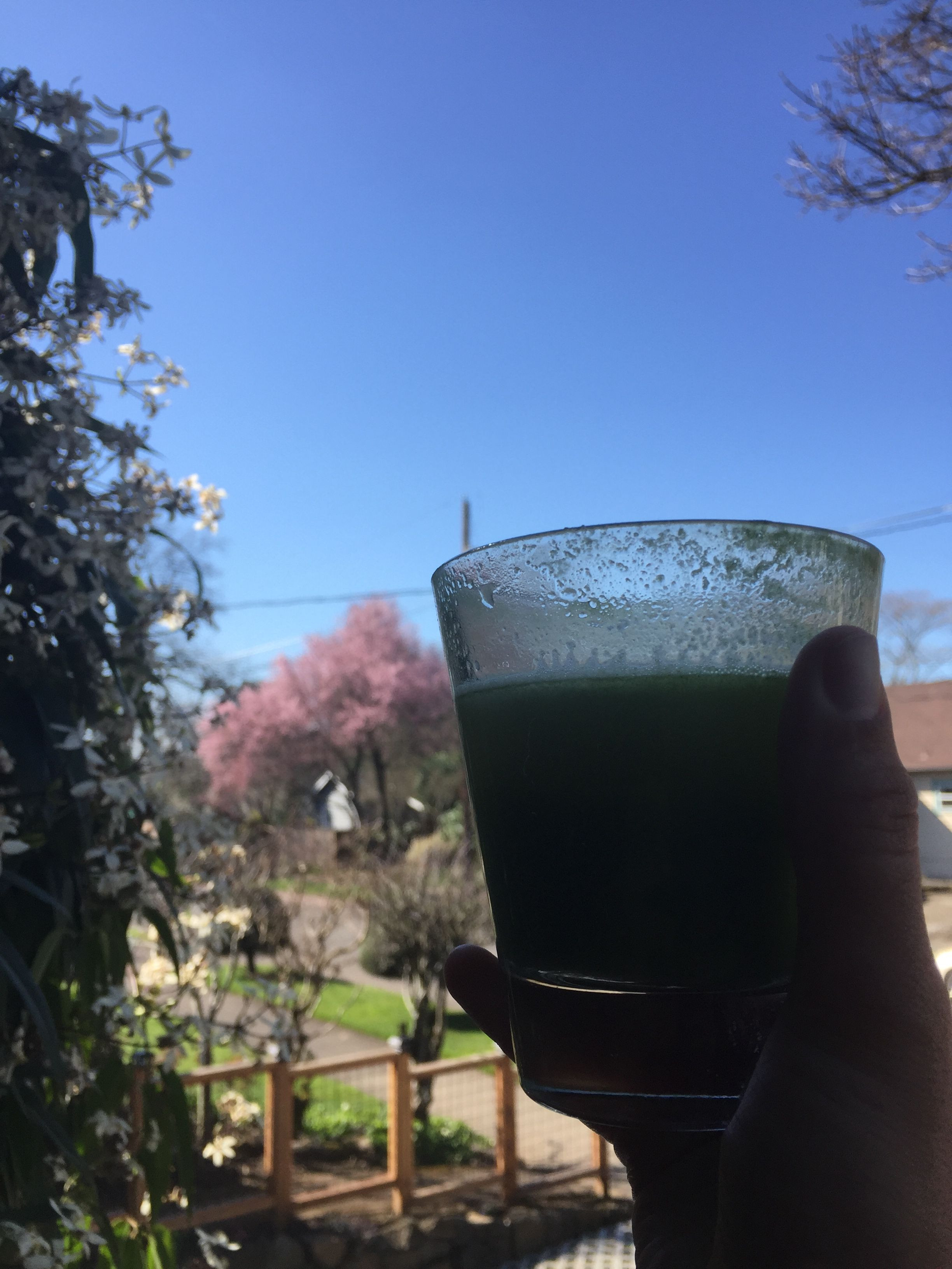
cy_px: 634
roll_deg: +1.6
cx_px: 476
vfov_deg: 61.7
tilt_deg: +7.5
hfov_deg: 48.2
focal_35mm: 29
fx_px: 1063
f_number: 2.2
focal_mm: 4.15
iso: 32
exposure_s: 1/1099
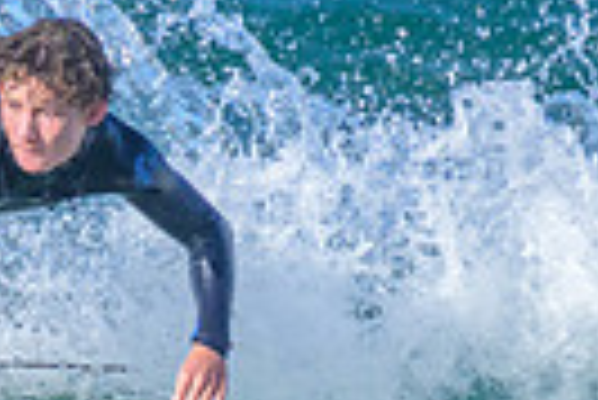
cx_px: -82
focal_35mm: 3945
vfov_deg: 0.3
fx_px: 65602
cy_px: 556
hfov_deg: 0.5
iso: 1400
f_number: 11
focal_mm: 800
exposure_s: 1/2000
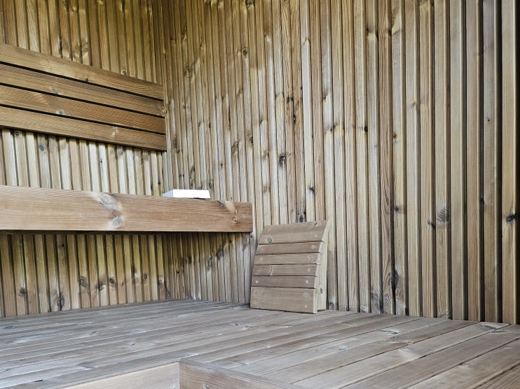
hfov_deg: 58.4
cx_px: 261
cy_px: 291
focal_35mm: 31
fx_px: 466
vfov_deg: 44.0
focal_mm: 5.4
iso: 250
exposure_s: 1/100
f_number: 1.8
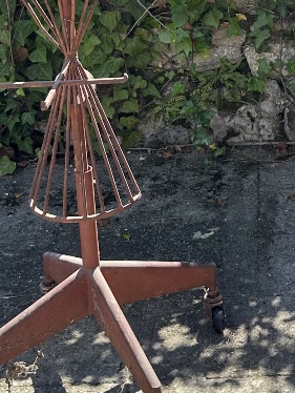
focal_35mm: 77
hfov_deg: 18.7
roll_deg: -1.6
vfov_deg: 24.3
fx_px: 874
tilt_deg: -15.7
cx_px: 283
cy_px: 11
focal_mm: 6.86
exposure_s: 1/1393
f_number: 1.78
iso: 80
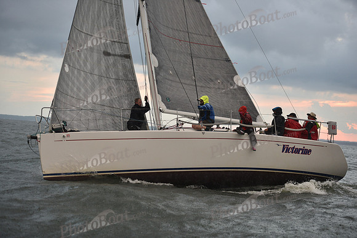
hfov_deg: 28.8
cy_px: 119
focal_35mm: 70
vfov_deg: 19.5
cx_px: 178
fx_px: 694
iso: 400
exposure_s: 1/500
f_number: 2.8
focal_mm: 70
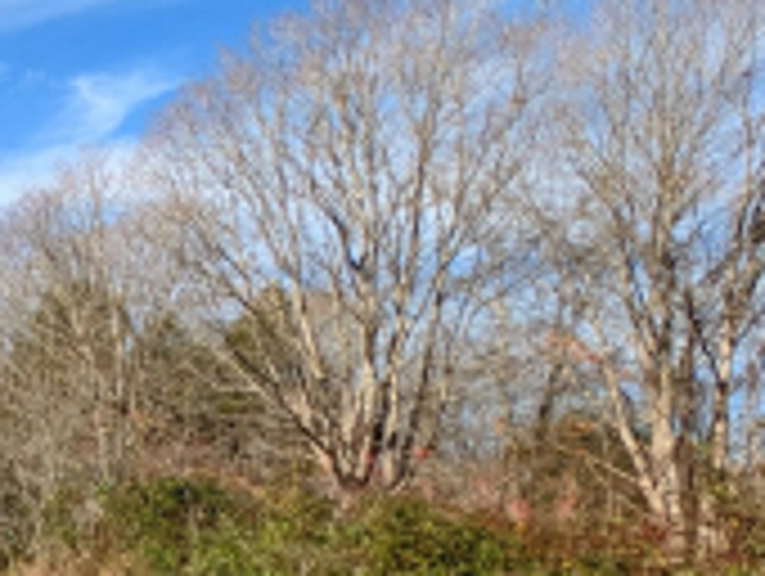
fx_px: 1040
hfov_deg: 24.4
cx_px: -522
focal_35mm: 47
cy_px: 495
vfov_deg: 29.9
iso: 44
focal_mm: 2.23
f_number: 1.95
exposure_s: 1/1656
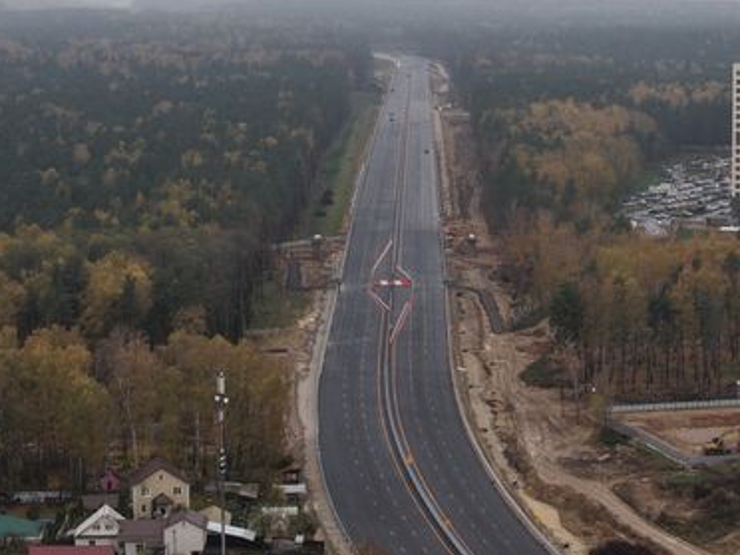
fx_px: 2501
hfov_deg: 16.8
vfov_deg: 12.7
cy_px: 253
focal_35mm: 117
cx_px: 403
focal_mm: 19.35
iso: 100
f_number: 2.8
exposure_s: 1/160
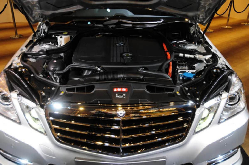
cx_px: 124
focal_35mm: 33
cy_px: 82
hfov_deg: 57.3
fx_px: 228
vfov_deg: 39.8
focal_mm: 22
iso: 1000
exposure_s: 1/80
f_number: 4
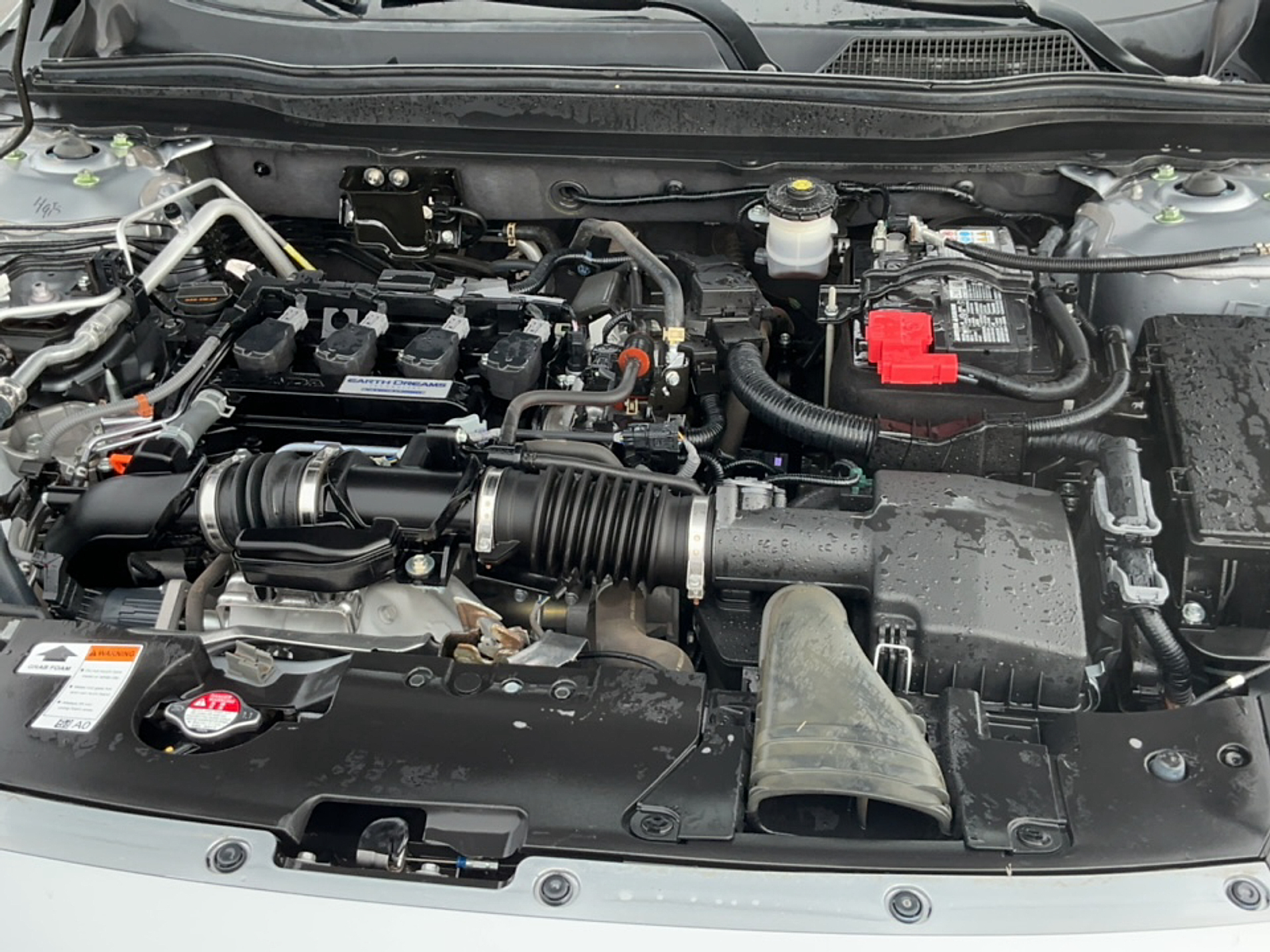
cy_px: 476
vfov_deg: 46.8
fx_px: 1101
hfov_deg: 60.0
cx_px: 635
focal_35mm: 30
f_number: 1.8
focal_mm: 3
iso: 32
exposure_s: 1/225
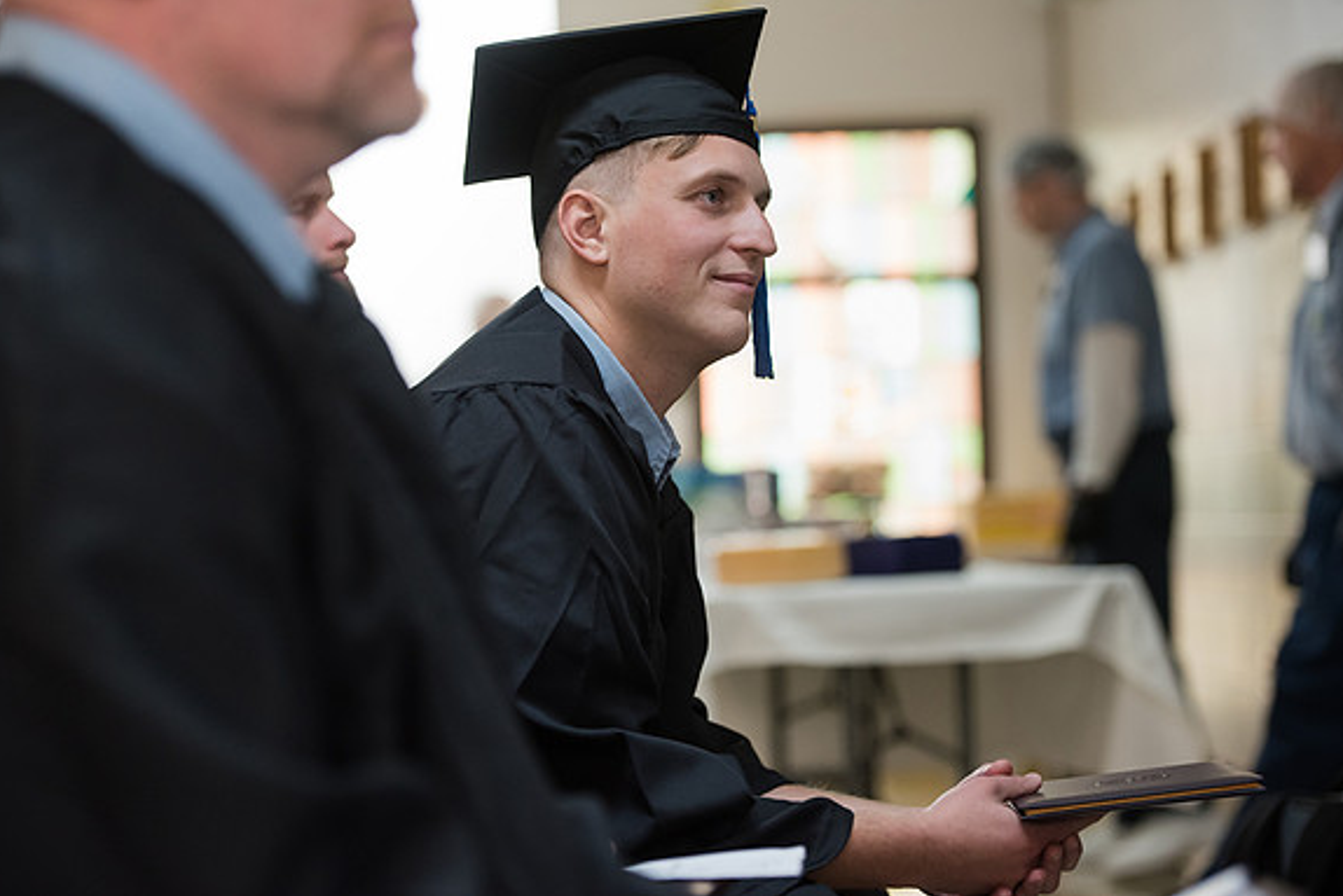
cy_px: 448
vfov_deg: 13.6
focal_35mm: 101
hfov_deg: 20.2
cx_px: 672
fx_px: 3769
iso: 2500
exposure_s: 1/200
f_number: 3.2
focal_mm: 100
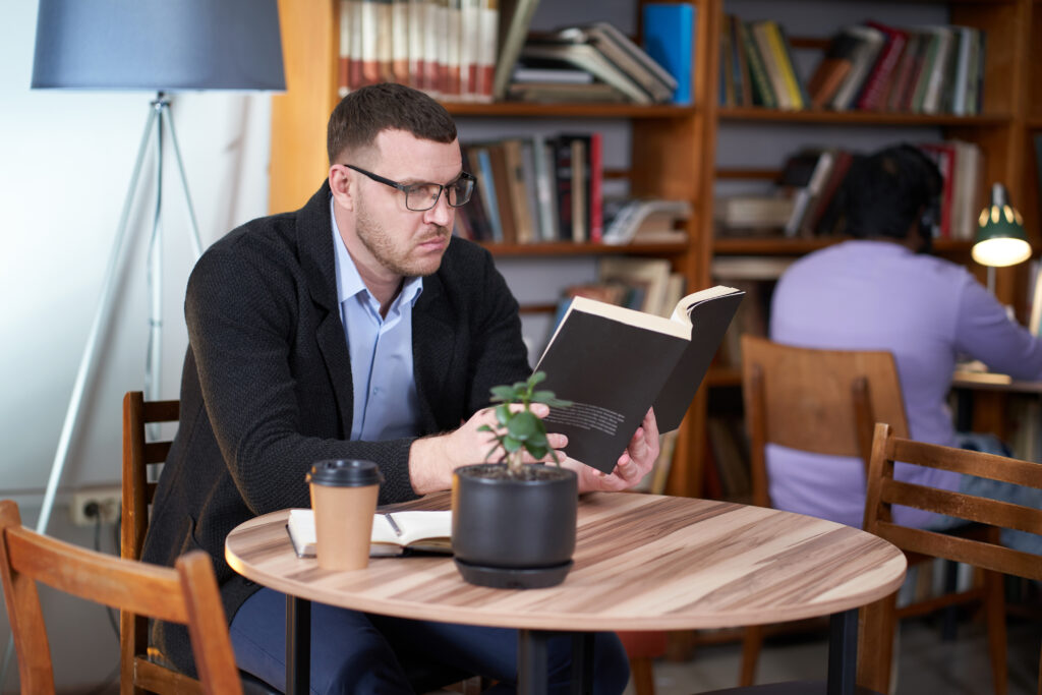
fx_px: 2460
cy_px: 348
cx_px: 521
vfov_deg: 16.1
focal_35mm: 85
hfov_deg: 23.9
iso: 200
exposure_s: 1/160
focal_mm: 85
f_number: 2.2
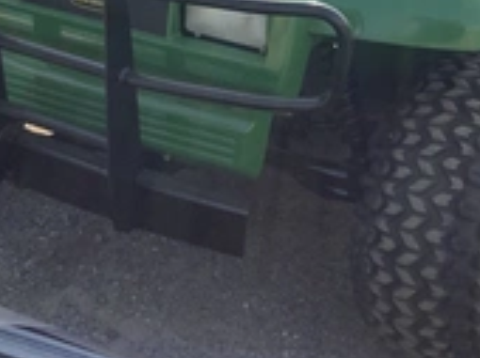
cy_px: -20
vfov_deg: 19.4
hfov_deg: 26.6
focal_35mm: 73
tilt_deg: -22.3
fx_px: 1011
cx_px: 302
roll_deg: -1.1
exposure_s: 1/532
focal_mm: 3.3
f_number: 2.4
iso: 25
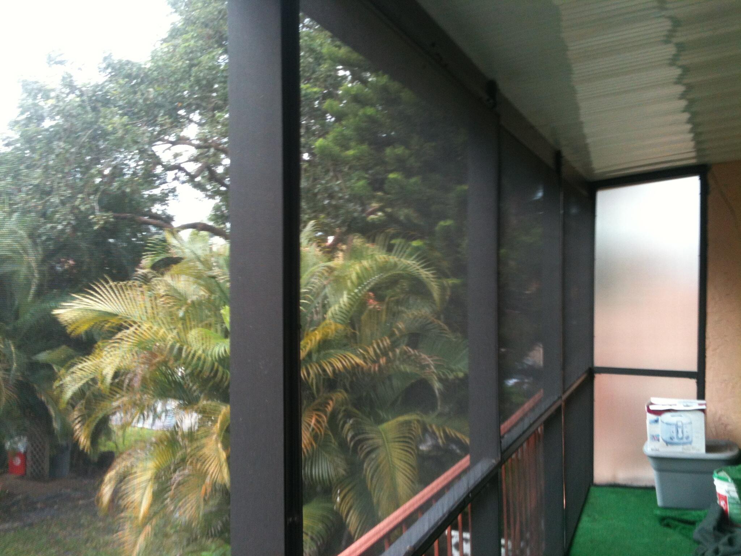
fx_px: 749
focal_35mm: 35
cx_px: 370
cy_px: 278
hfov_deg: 52.6
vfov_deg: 40.7
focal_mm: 3.85
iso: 64
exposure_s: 1/30
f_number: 2.8
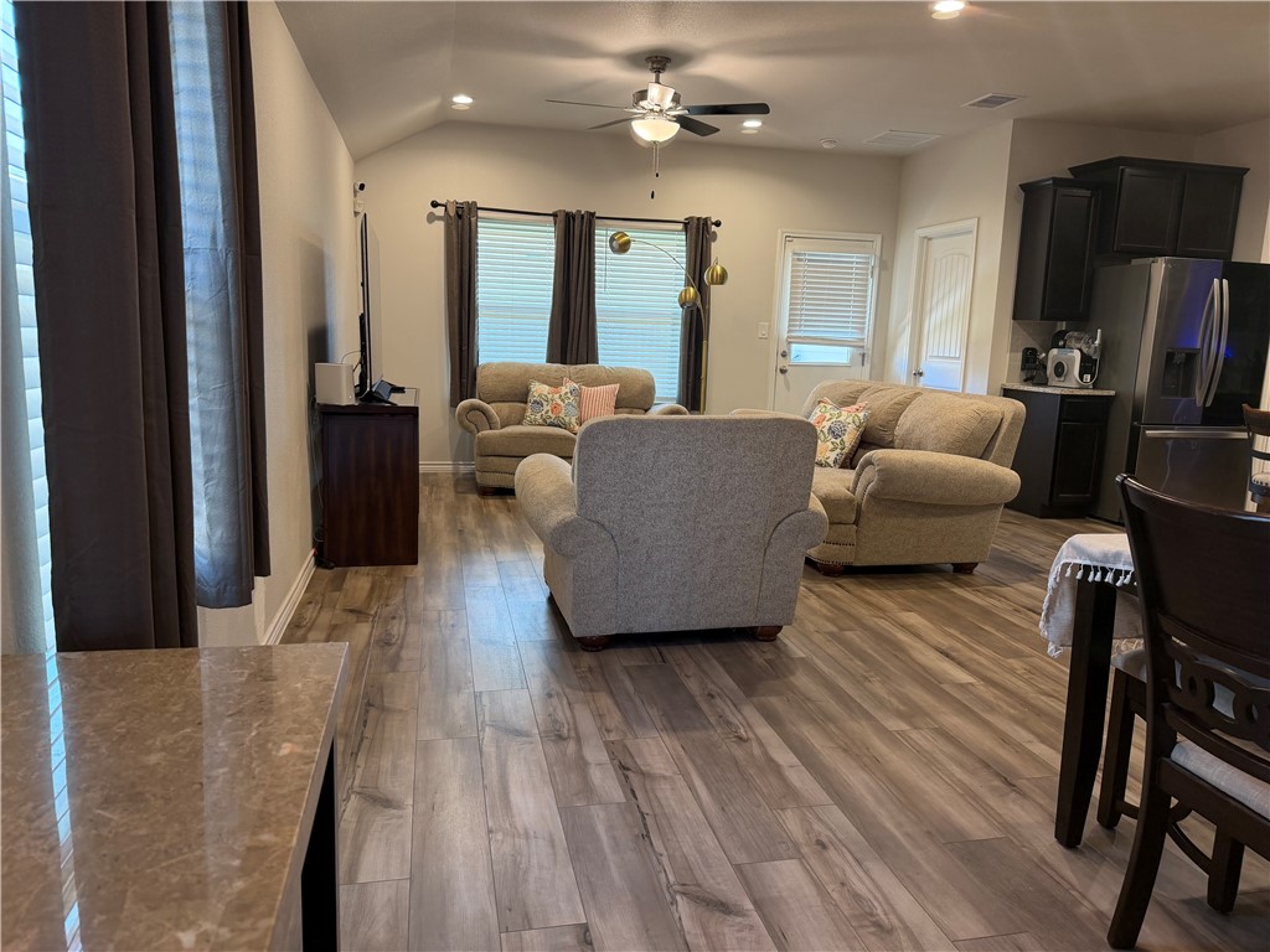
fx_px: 881
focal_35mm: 24
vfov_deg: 56.8
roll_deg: -1.9
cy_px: 476
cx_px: 635
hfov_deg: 71.6
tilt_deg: -9.4
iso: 160
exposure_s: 1/60
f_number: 1.78
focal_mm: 6.76
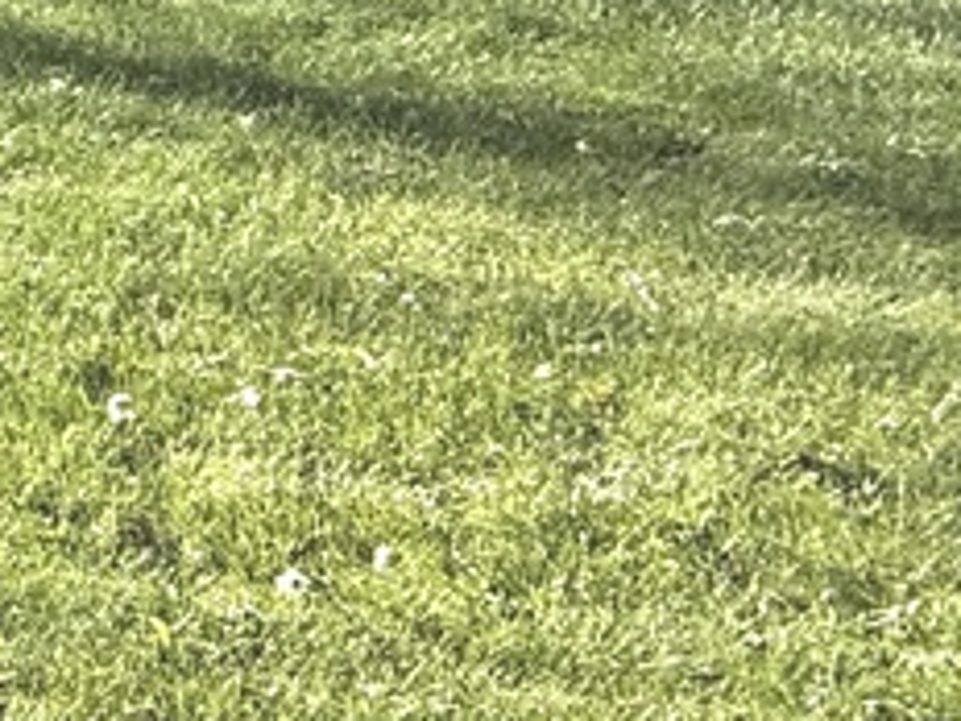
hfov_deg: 16.3
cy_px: -302
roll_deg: -1.6
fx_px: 2415
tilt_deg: +1.8
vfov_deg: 15.8
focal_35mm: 87
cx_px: -1048
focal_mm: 2.22
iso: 64
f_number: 2.2
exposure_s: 1/1339
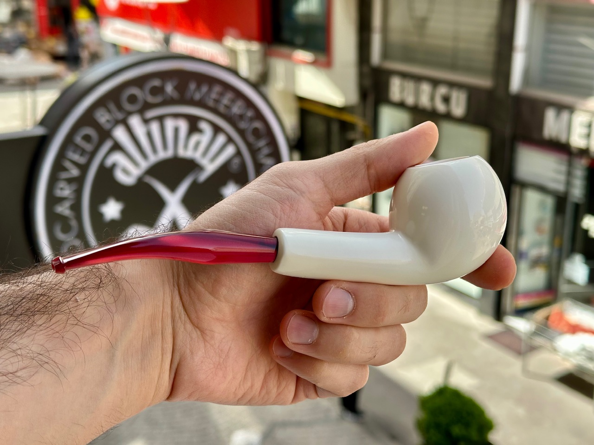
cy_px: 222
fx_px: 824
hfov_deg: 39.7
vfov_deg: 30.3
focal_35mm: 48
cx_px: 297
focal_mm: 6.86
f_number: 1.78
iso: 64
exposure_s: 1/797
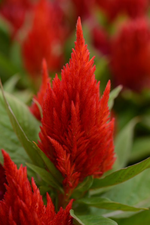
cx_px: 75
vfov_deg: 19.4
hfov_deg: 13.1
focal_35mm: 105
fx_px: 656
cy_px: 112
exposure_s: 1/320
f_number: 8
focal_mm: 105
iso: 200
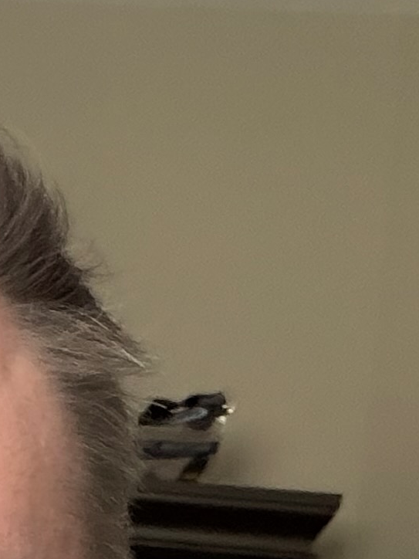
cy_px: 1145
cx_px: -288
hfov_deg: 11.0
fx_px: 2066
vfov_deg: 13.2
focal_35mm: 128
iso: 320
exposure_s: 1/60
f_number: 1.9
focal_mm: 2.71
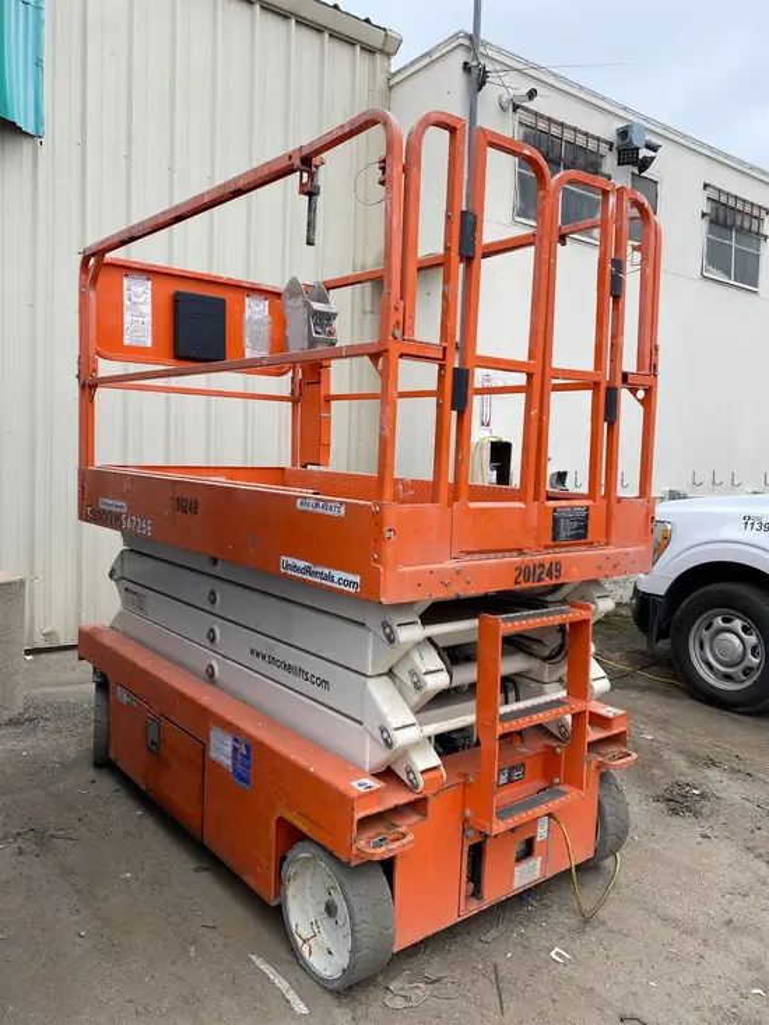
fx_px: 770
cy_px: 512
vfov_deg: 67.3
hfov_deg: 53.1
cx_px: 384
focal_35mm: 26
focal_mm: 4.25
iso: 32
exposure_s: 1/441
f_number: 1.8
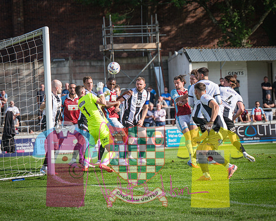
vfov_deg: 7.3
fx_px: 1722
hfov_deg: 9.2
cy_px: 126
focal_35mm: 211
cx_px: 139
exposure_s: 1/2000
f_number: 4
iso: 200
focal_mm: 125
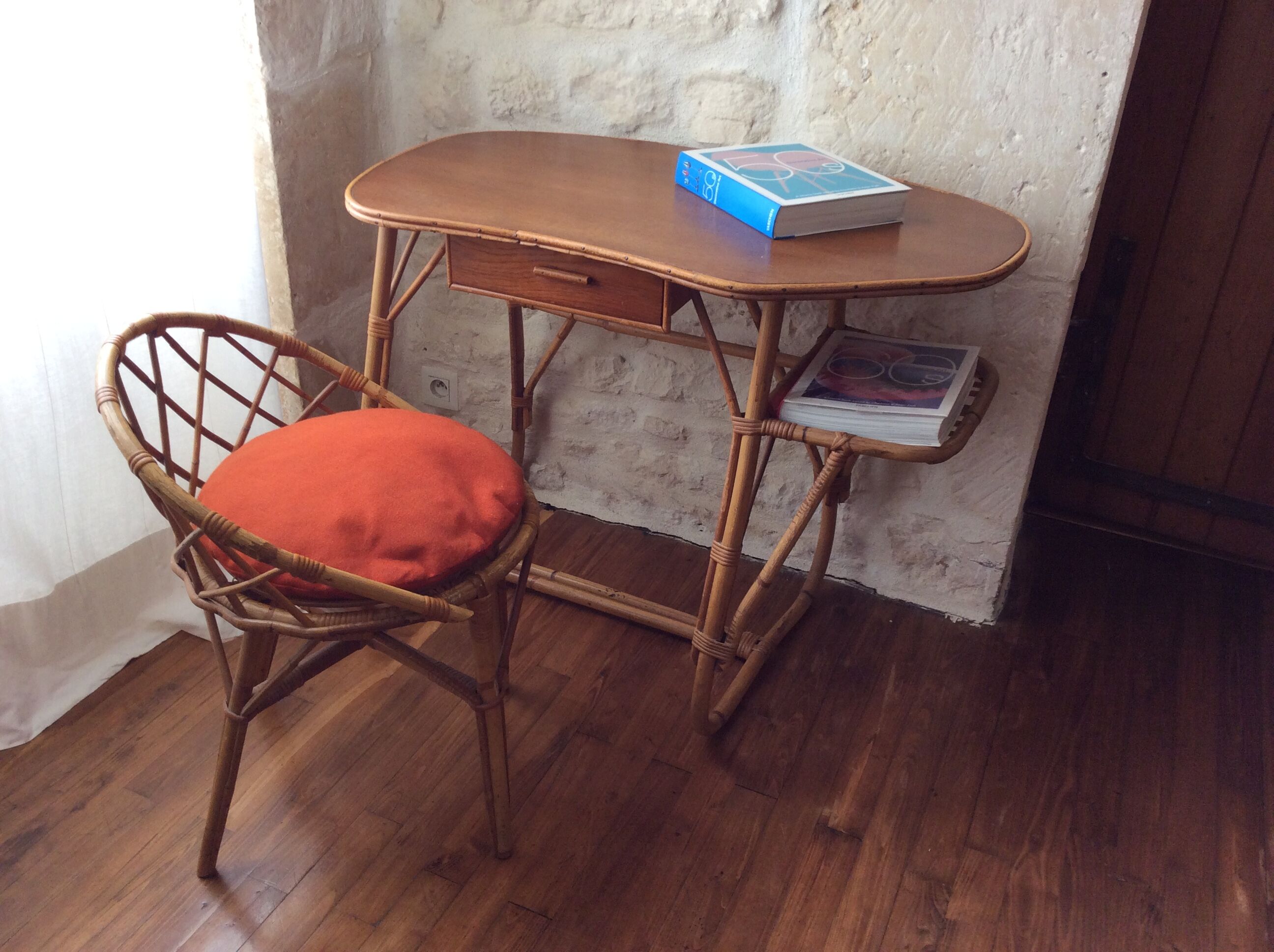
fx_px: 1176
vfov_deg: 44.1
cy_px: 476
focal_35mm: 32
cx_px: 637
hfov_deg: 56.9
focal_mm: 3.3
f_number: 2.4
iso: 50
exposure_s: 1/100
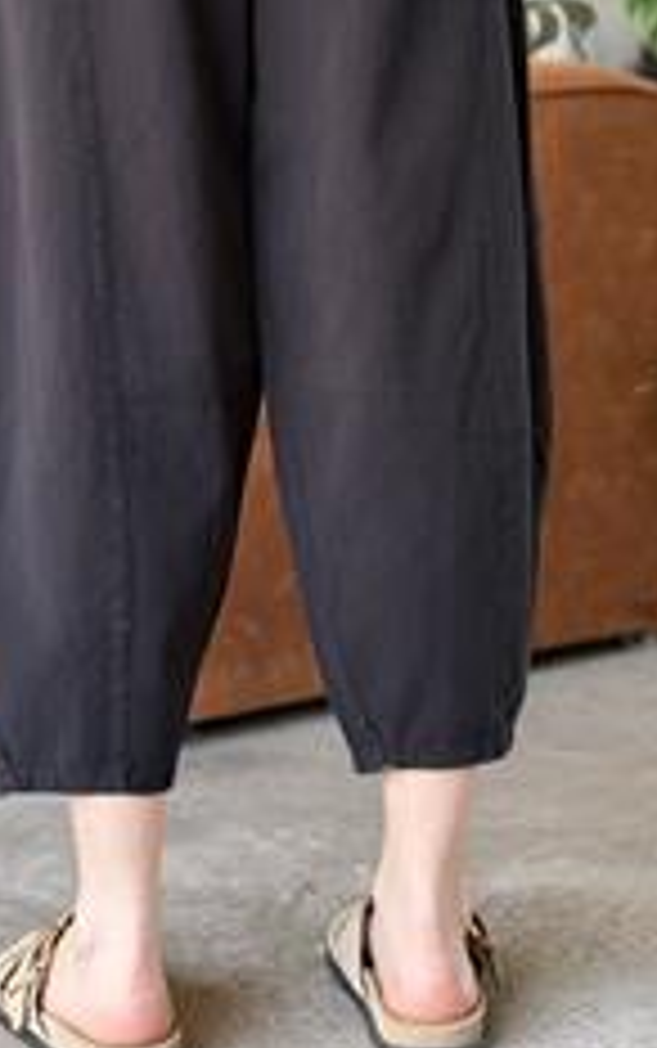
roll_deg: +0.5
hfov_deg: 14.1
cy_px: 234
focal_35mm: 93
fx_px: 2659
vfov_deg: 22.1
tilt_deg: -2.2
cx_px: 310
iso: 250
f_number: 1.78
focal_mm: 6.76
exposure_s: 1/41
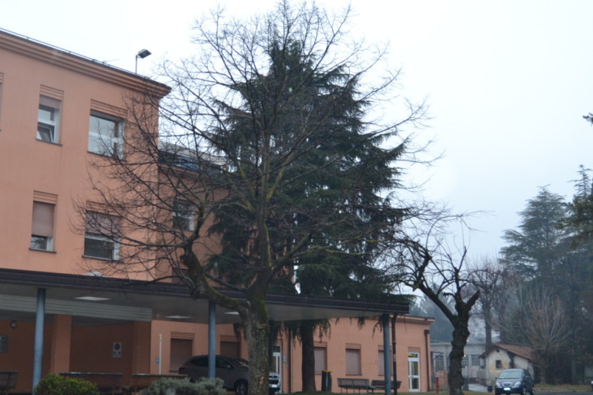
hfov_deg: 43.0
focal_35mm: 45
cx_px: 201
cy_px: 200
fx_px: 741
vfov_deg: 29.9
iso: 400
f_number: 4
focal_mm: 18
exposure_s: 1/100
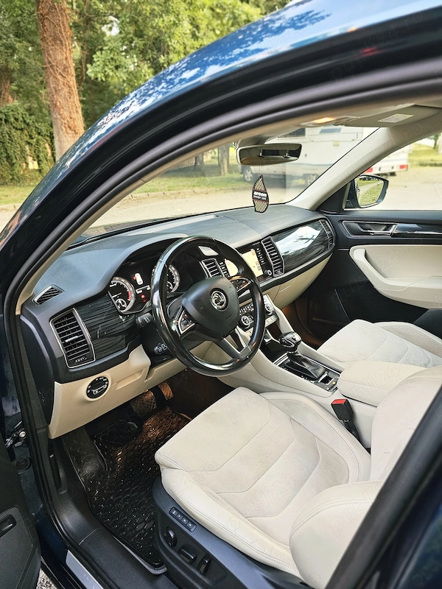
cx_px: 221
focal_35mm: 23
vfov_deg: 73.9
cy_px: 294
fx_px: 392
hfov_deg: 58.9
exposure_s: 1/101
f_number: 1.7
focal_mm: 6.3
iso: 640
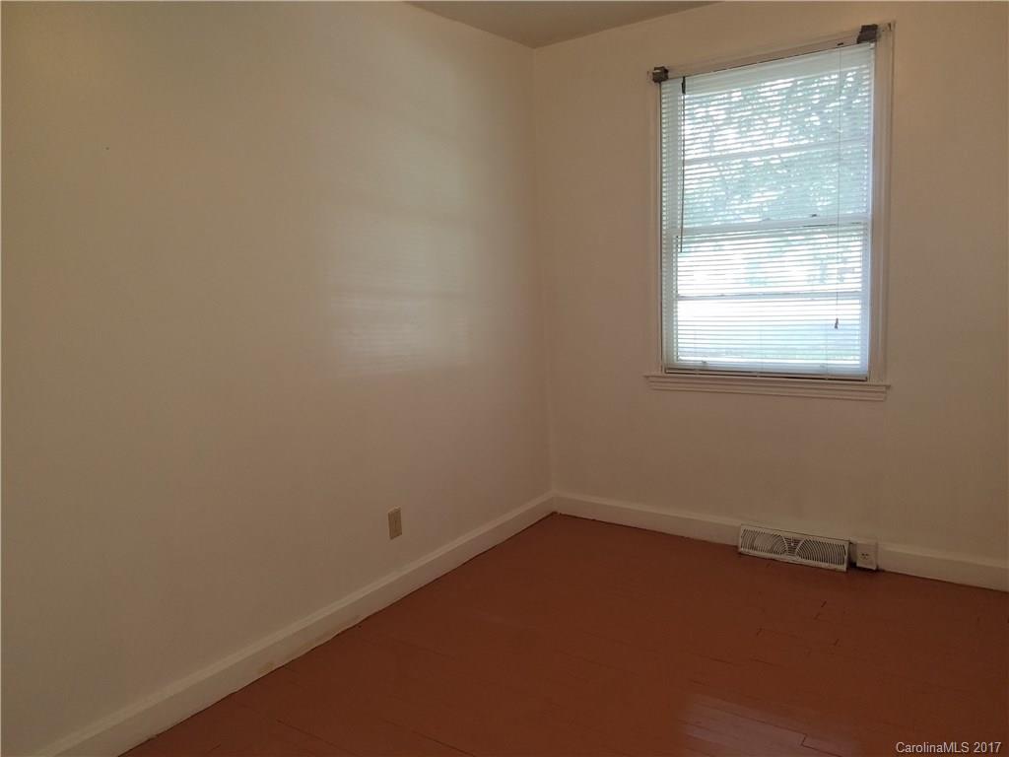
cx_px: 504
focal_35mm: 26
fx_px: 758
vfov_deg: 53.1
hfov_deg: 67.3
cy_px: 378
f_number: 1.7
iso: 100
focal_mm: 4.2
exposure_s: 1/40
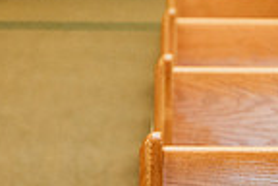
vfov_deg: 5.6
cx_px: 320
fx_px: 1892
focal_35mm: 245
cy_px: 81
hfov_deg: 8.3
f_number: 2.8
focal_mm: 61
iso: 1600
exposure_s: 1/200
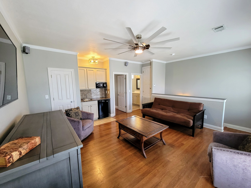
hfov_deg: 106.2
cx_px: 126
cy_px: 94
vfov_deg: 89.9
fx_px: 94
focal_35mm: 13
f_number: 2.2
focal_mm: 2.2
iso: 250
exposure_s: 1/59
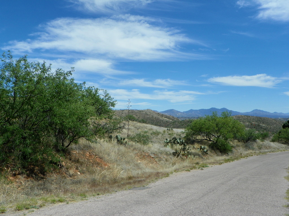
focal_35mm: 37
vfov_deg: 38.7
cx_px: 144
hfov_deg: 50.1
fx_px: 309
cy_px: 108
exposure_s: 1/640
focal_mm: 6.6
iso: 64
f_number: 5.6
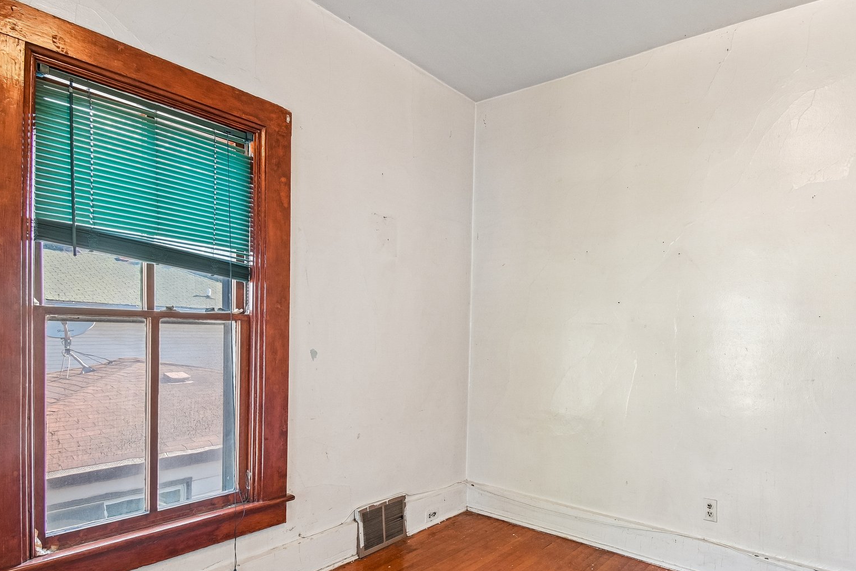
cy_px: 350
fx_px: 476
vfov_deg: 61.3
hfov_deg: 82.6
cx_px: 528
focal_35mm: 20
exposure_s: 1/15
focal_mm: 10
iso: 200
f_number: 8
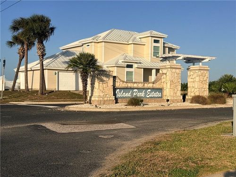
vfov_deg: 30.3
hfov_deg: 39.7
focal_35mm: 48
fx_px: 327
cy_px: 88
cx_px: 118
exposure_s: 1/9901
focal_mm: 6.76
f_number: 1.78
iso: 64
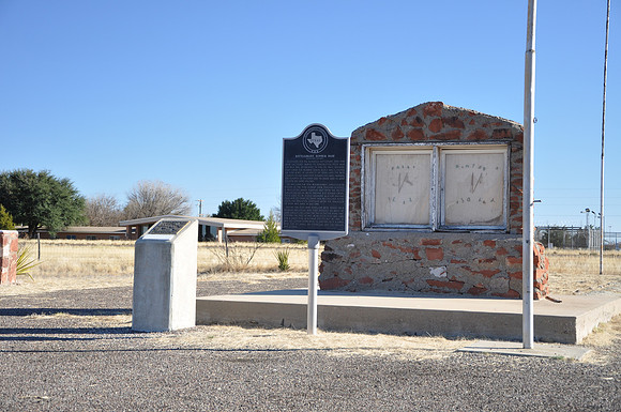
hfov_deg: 31.9
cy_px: 206
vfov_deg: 21.5
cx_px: 310
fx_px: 1085
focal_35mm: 63
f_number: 5.6
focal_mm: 42
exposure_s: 1/125
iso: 200
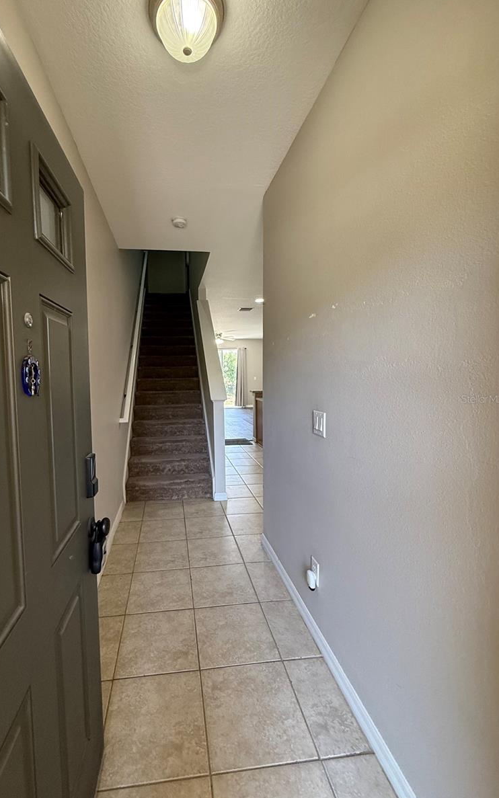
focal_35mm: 15
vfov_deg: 101.5
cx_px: 206
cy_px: 399
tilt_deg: -5.2
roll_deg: -0.4
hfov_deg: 74.2
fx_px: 326
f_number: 2.2
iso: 250
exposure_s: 1/120
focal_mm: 2.22
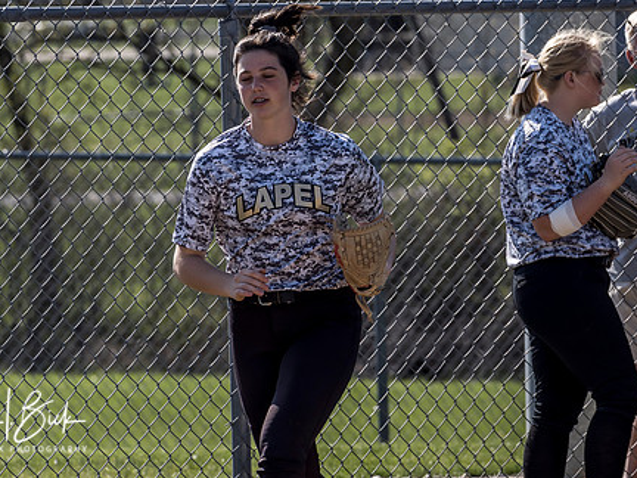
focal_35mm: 539
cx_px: 304
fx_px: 9919
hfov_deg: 3.7
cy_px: 179
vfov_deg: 2.8
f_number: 6.3
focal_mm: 200
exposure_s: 1/1000
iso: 400
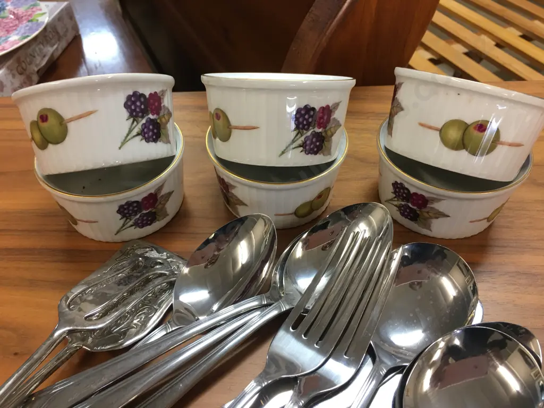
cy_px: 204
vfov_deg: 48.2
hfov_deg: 61.7
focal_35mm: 29
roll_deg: +0.7
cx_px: 272
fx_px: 456
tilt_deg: -42.8
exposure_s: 1/17
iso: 50
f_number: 2.2
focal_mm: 4.15
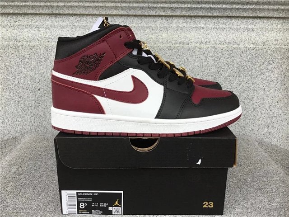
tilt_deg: -16.7
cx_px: 144
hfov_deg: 58.4
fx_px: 259
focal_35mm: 31
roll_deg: -0.4
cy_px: 108
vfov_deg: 45.4
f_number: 2.4
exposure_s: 1/235
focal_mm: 3.3
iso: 25
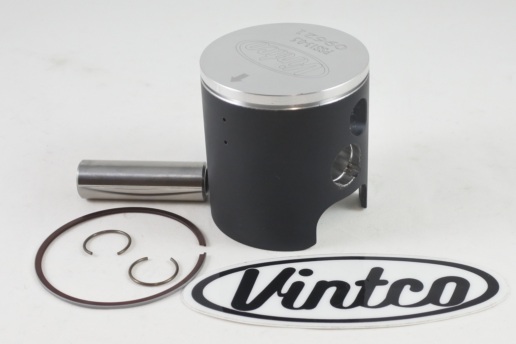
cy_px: 170
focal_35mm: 39
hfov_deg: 49.5
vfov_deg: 34.2
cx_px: 268
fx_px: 559
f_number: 4
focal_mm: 14
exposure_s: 1/125
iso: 400
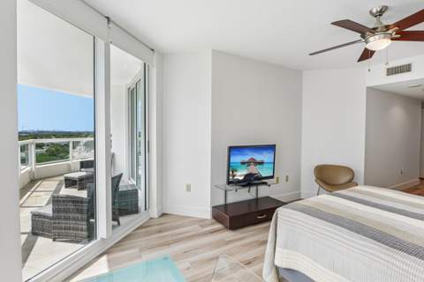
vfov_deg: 67.4
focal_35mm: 18
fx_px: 212
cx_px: 212
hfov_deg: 90.0
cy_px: 141
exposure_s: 1/80
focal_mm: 18
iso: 200
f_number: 9
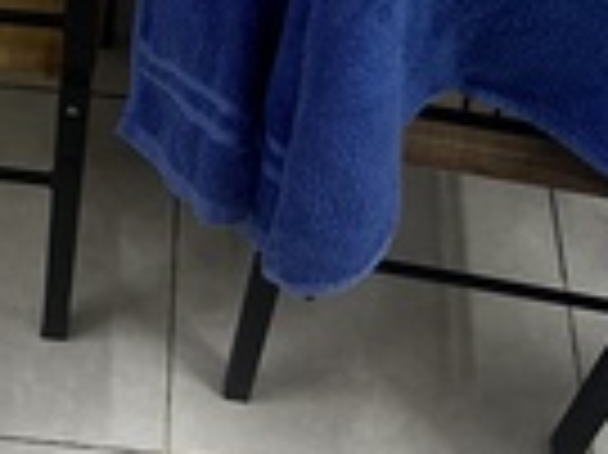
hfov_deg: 21.8
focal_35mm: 88
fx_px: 1544
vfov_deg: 16.0
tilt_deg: -46.7
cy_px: -110
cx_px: 70
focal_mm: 5.7
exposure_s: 1/60
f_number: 1.5
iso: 200
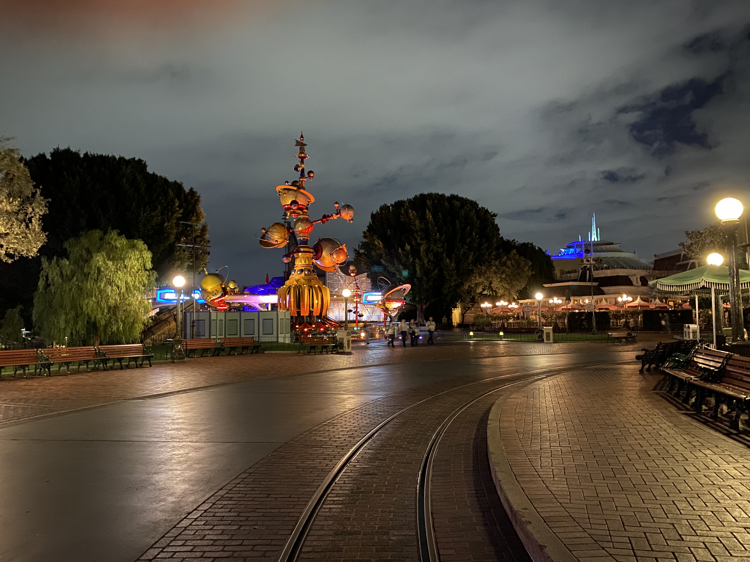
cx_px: 375
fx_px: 563
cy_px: 281
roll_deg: +1.2
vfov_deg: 53.1
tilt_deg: +4.4
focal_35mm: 26
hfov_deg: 67.3
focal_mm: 4.25
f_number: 1.8
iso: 800
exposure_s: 1/8
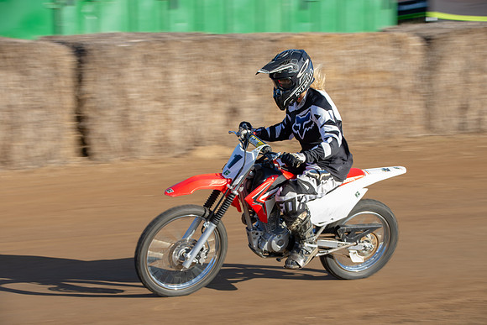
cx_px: 244
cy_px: 162
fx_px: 1583
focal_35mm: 117
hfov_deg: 17.5
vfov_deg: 11.7
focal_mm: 78
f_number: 7.1
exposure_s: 1/200
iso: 200
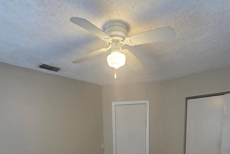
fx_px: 160
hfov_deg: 71.4
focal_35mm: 25
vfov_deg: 43.8
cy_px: 155
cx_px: 122
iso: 400
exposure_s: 1/60
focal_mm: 2.2
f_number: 1.9
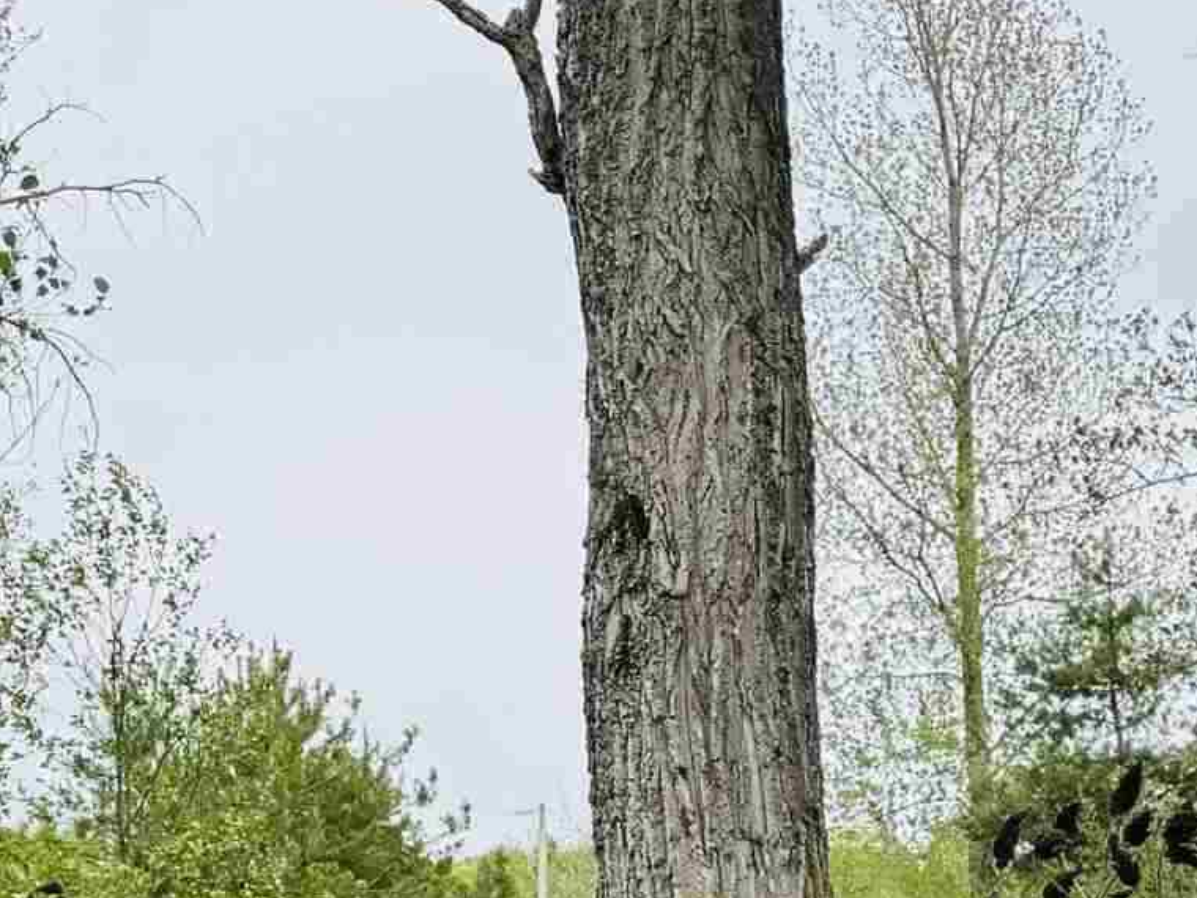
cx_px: -455
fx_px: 3354
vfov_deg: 14.9
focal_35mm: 97
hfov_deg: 18.5
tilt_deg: +2.4
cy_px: 993
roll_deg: +1.1
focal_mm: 6.76
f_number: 1.78
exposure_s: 1/1980
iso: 80
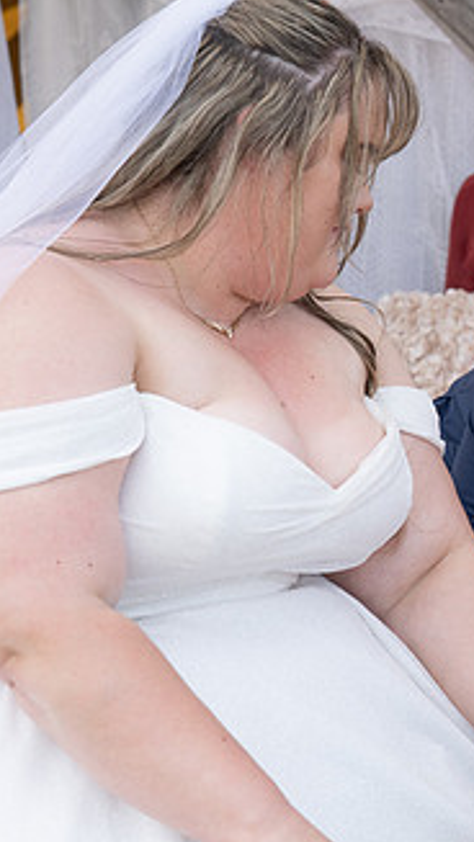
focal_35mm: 91
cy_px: 457
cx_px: 701
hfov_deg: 12.7
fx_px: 2033
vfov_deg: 23.4
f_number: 5
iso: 400
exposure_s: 1/500
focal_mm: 49
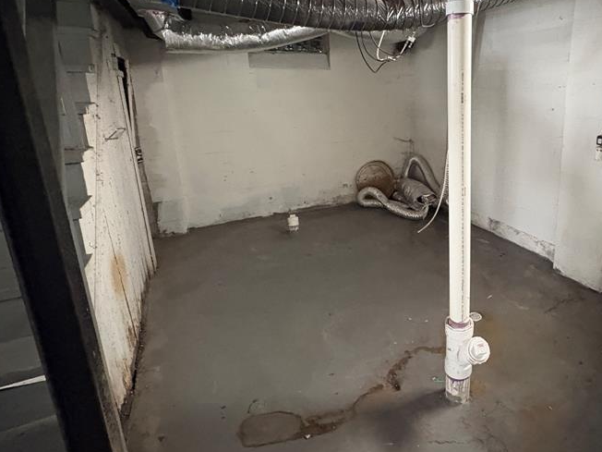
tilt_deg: -13.7
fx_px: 383
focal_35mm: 22
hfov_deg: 73.9
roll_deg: -0.2
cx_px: 404
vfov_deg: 60.6
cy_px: 181
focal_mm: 2.22
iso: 1000
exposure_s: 1/38
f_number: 2.2
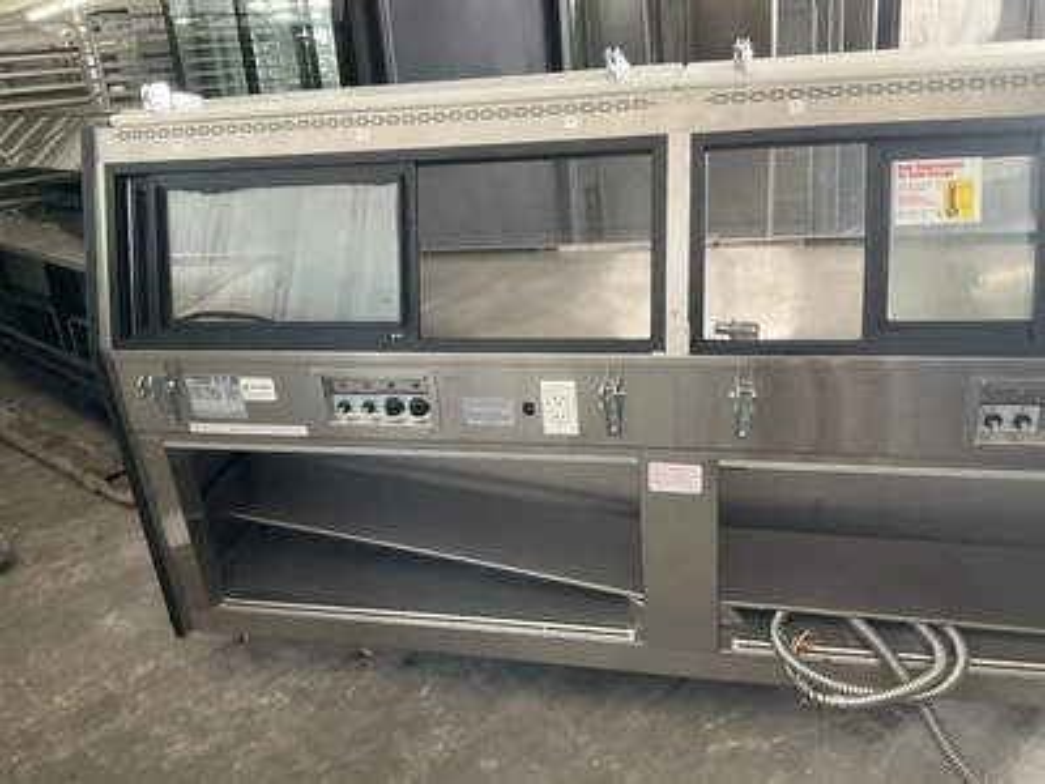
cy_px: 392
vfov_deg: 48.2
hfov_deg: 61.7
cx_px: 522
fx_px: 875
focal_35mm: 29
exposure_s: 1/60
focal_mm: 3
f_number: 1.8
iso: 250
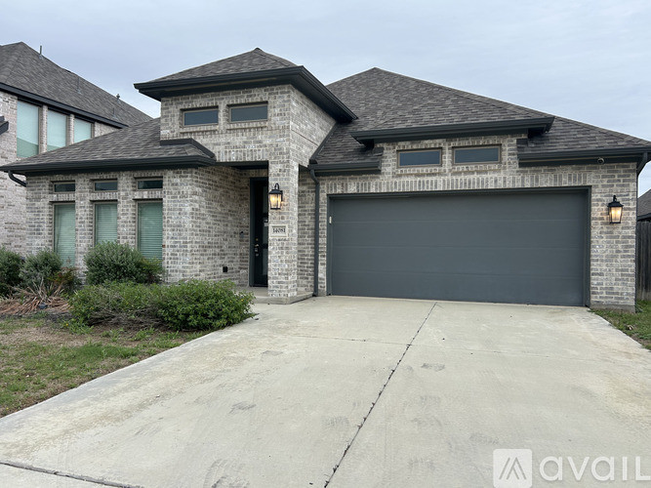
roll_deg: -0.5
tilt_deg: +0.0
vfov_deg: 53.0
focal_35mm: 26
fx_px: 489
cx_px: 326
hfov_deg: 67.3
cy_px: 244
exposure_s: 1/1079
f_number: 1.5
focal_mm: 5.7
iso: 50
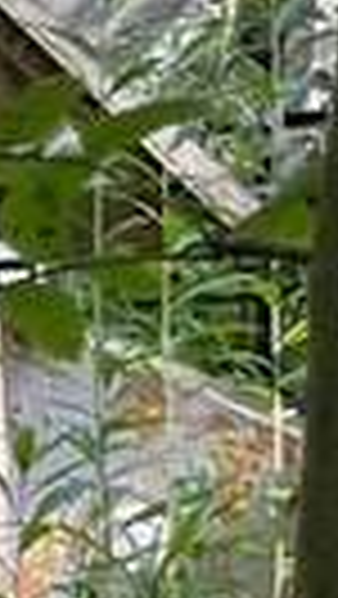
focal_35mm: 218
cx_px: -1713
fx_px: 3467
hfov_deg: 4.3
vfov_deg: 9.4
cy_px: 1061
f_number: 1.6
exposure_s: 1/128
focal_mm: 4.2
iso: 32
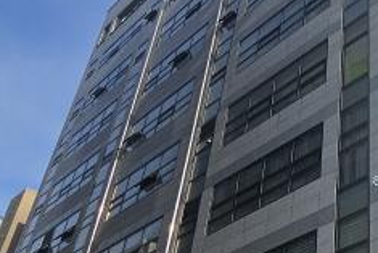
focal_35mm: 46
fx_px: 483
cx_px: 409
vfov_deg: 28.8
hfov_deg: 36.6
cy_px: 190
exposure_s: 1/2359
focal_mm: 2.2
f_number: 2.2
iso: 50
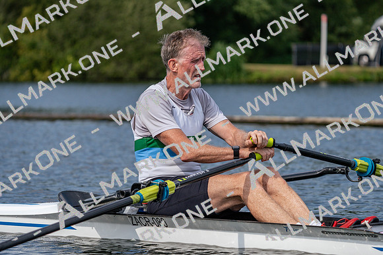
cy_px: 128
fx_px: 2128
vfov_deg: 6.9
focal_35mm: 200
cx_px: 192
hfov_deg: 10.3
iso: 250
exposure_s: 1/1600
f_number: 5.6
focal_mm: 200
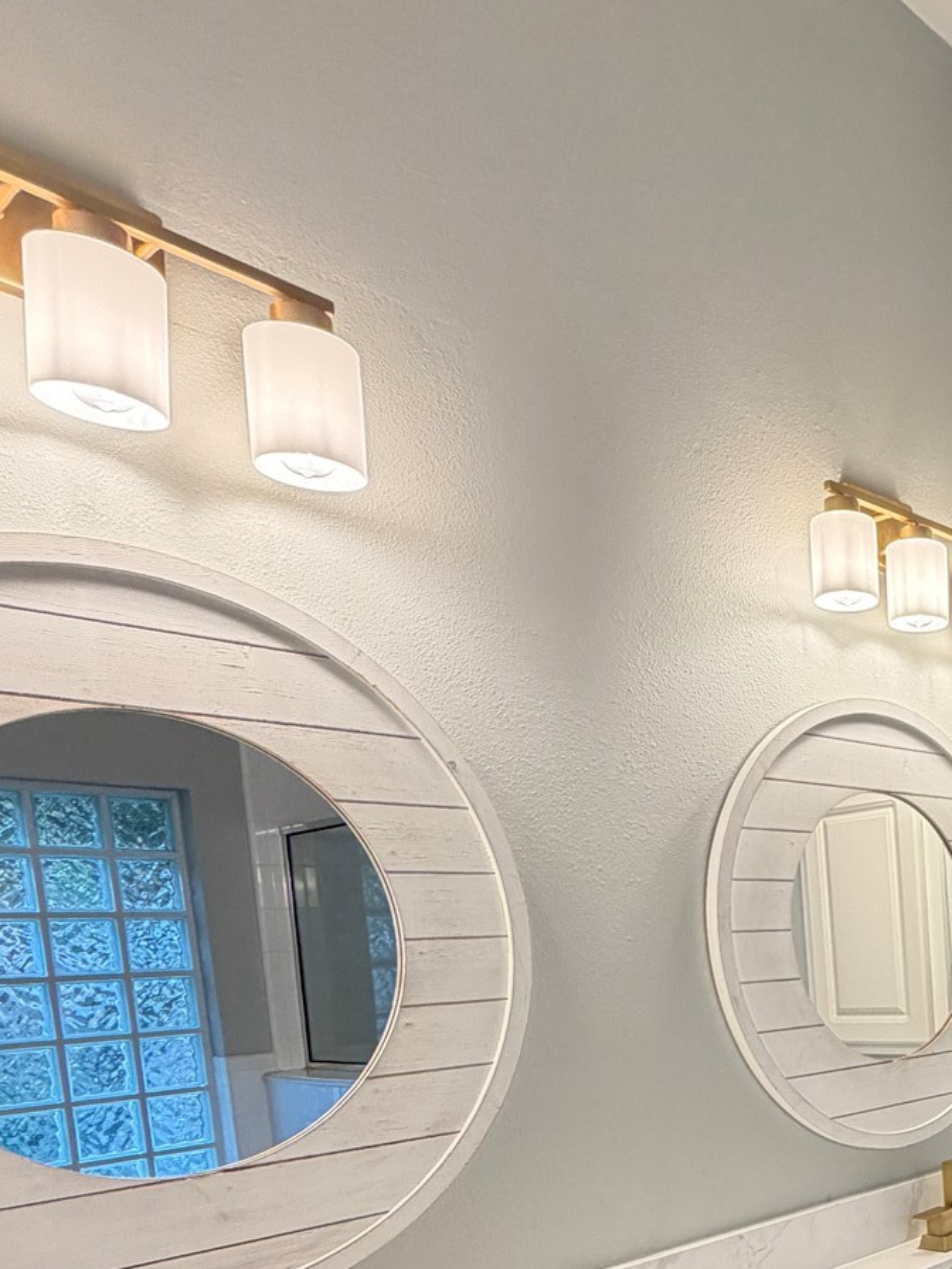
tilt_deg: -5.4
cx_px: 1010
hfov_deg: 37.9
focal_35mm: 32
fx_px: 1173
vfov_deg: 52.2
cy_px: 1061
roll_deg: +3.1
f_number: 2.2
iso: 250
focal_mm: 2.22
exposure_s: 1/120
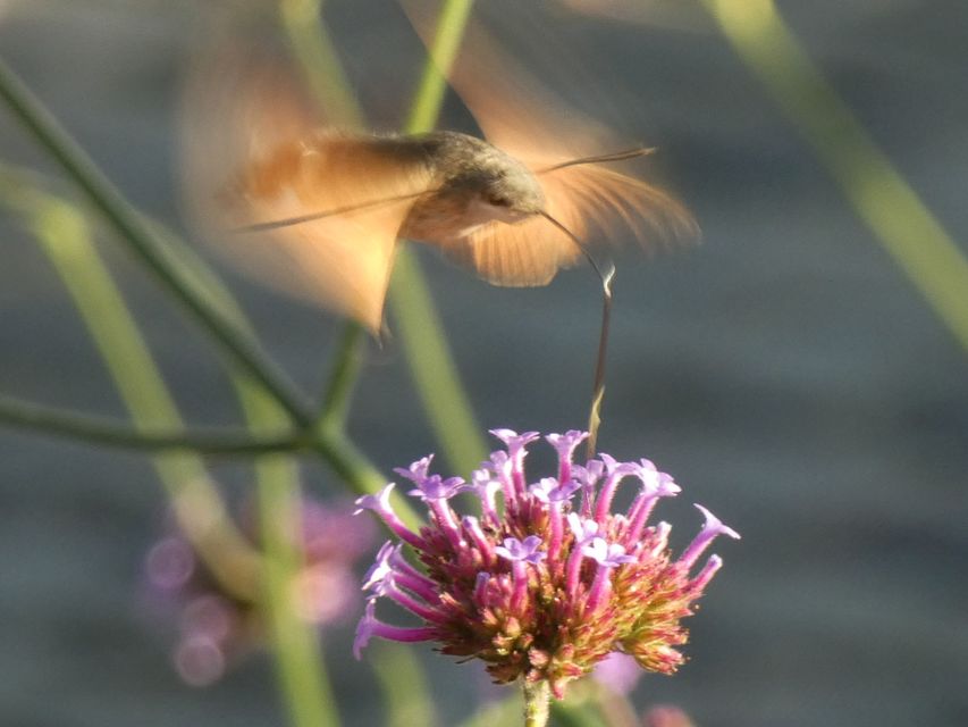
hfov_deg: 6.2
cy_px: 364
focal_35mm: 319
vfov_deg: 4.7
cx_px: 484
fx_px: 8922
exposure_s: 1/80
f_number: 5.6
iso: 250
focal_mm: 57.2
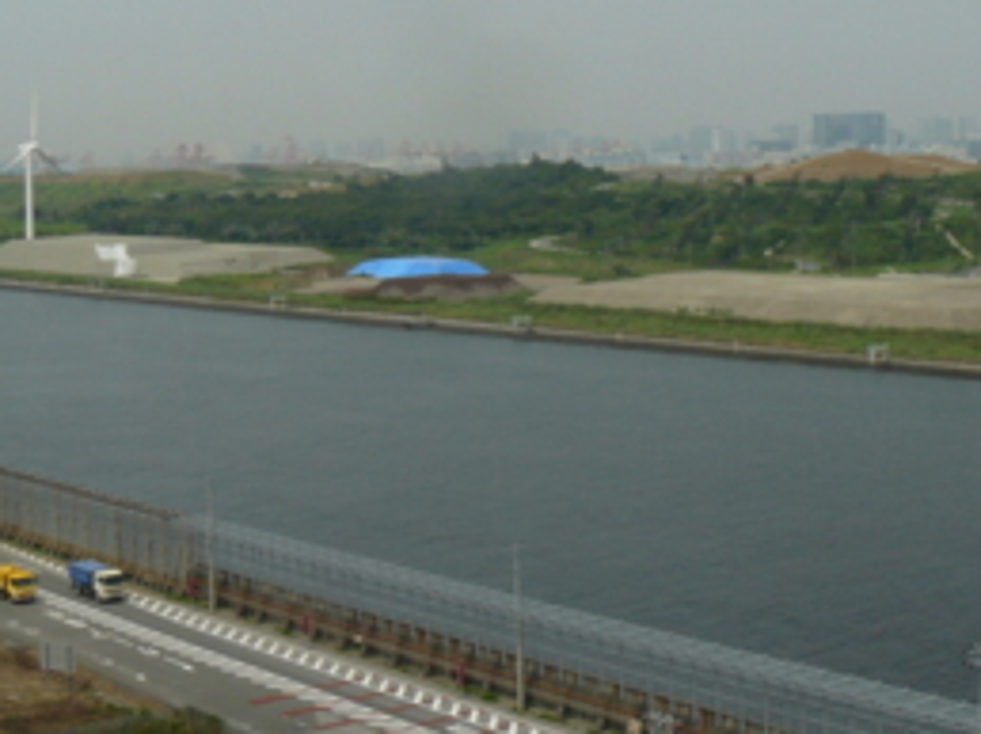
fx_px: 1897
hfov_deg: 28.9
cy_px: 171
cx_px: 380
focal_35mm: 67
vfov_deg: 21.7
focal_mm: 6
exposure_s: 1/500
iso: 100
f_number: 7.1
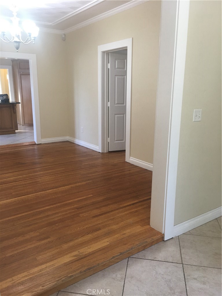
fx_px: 248
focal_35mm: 29
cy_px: 148
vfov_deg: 61.7
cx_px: 111
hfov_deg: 48.2
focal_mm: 4.15
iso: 32
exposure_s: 1/15
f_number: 2.2
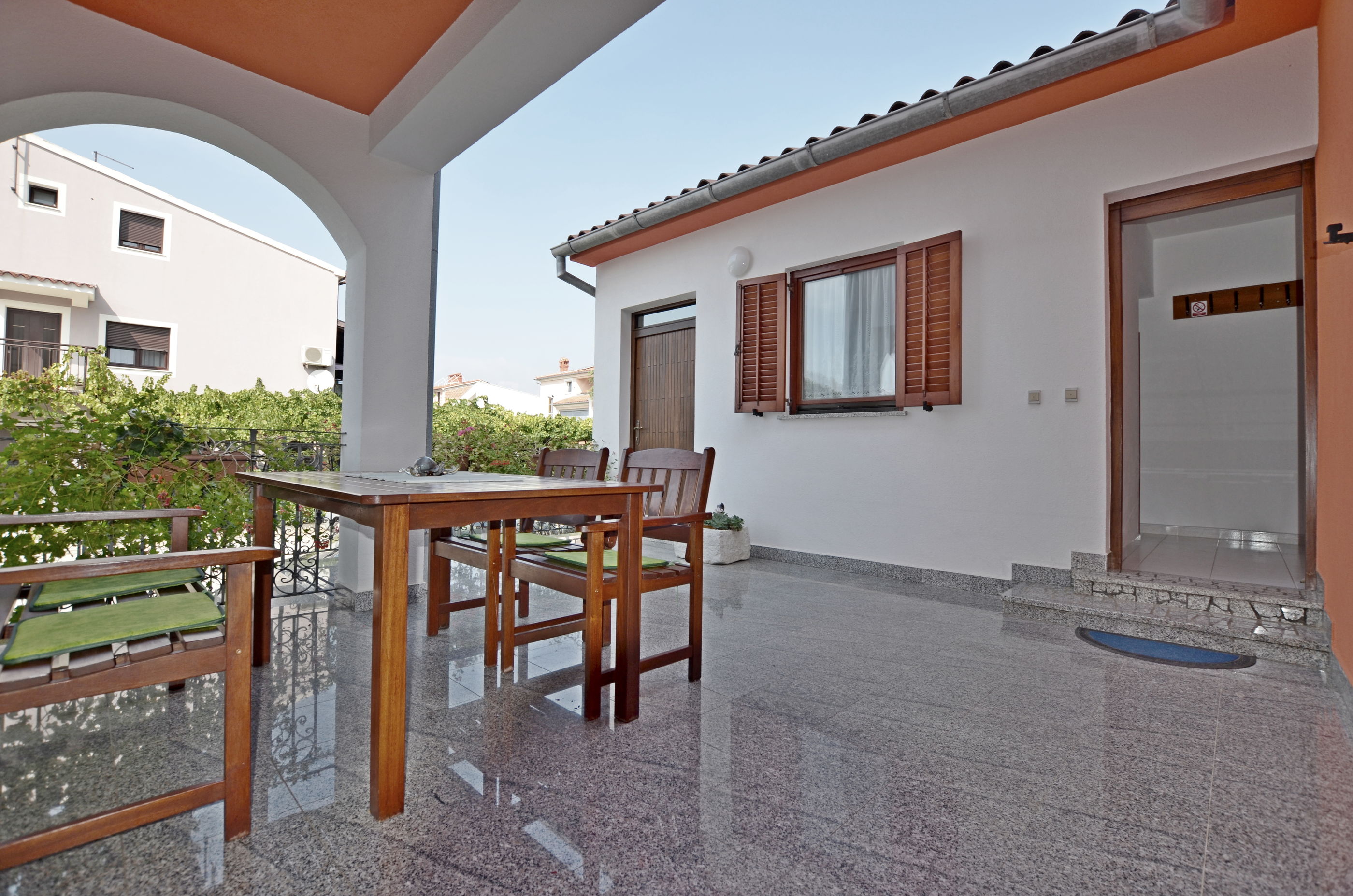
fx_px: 563
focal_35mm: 15
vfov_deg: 77.1
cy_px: 448
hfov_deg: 100.5
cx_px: 676
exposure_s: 1/200
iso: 100
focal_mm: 10
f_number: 5.6
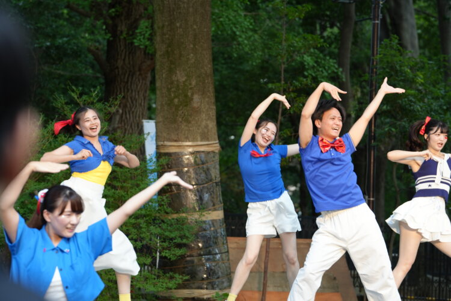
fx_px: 1365
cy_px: 150
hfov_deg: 18.8
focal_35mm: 109
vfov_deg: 12.6
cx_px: 226
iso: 500
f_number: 4
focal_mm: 109
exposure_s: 1/160
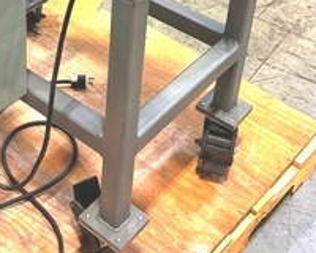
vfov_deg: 28.4
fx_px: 440
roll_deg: -4.8
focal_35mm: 47
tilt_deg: -29.1
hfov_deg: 38.8
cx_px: 92
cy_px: -43
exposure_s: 1/60
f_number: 1.78
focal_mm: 6.86
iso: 400
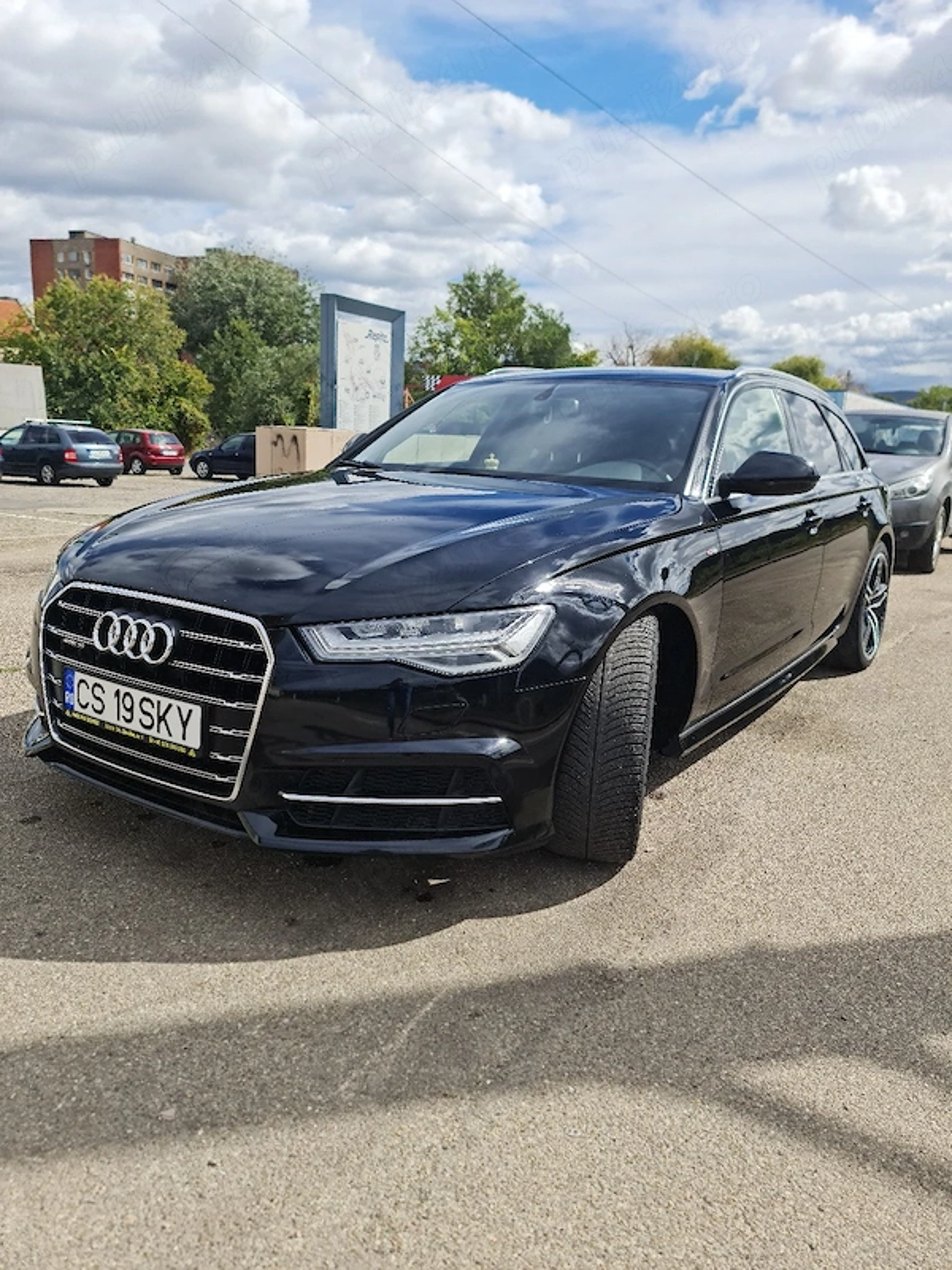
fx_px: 917
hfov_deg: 54.9
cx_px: 476
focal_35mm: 25
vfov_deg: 69.4
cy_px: 635
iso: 50
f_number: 1.8
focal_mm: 7
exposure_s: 1/1250
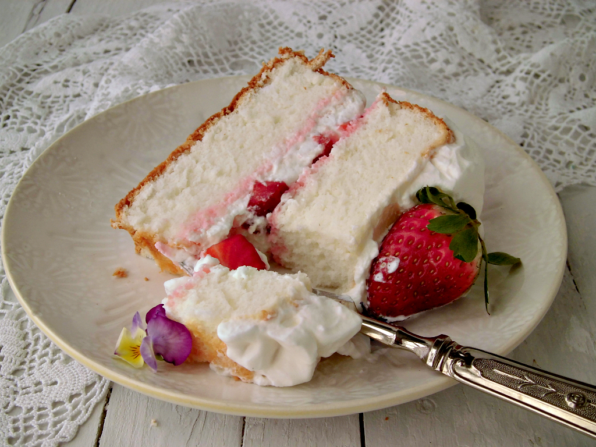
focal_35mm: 47
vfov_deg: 30.9
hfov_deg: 40.4
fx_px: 809
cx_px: 298
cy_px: 224
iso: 100
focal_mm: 8.3
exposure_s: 1/200
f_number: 3.4
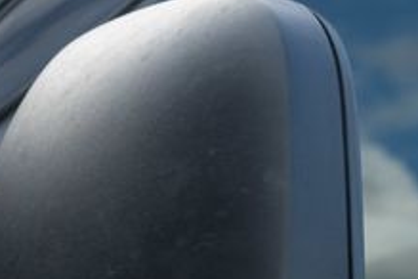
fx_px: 1428
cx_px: 187
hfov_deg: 16.6
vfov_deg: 10.9
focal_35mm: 123
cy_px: 345
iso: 100
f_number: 4
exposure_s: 1/320
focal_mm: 28
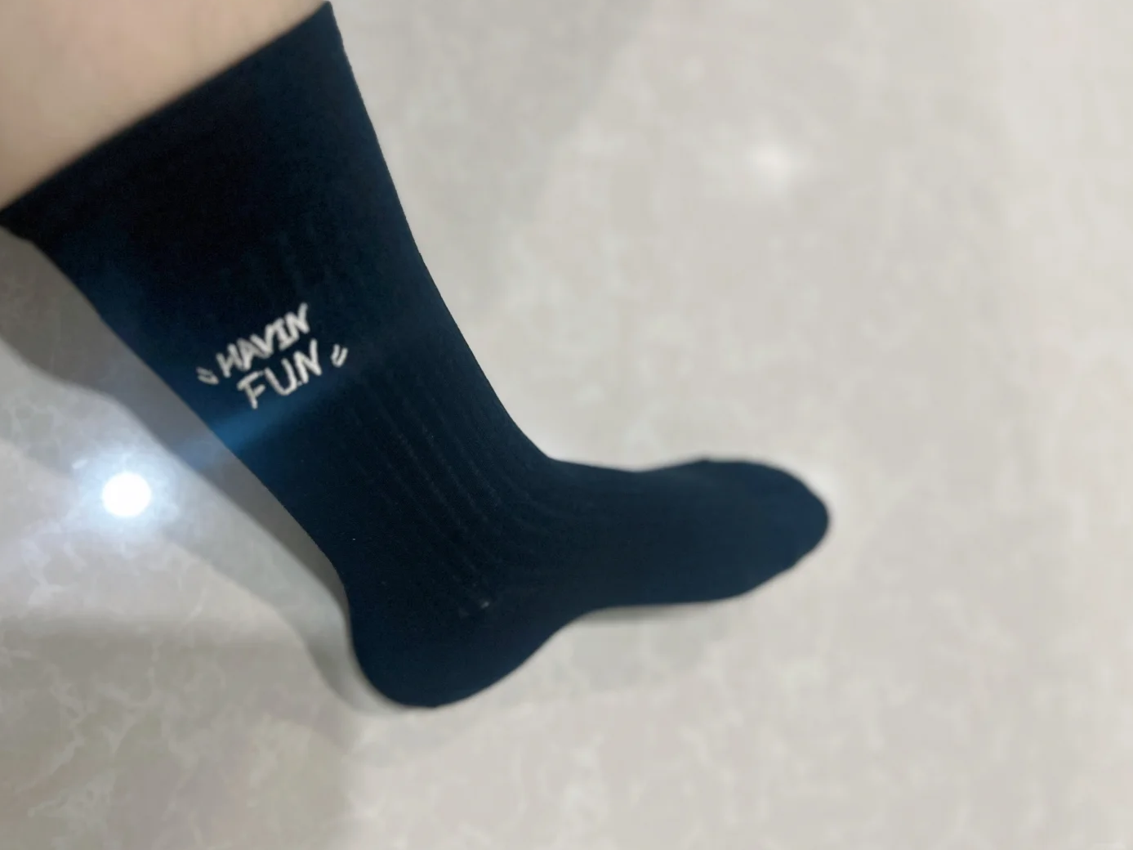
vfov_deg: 51.3
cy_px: 430
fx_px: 884
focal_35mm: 27
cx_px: 549
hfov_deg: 65.3
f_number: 1.5
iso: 160
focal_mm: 5.7
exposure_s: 1/50
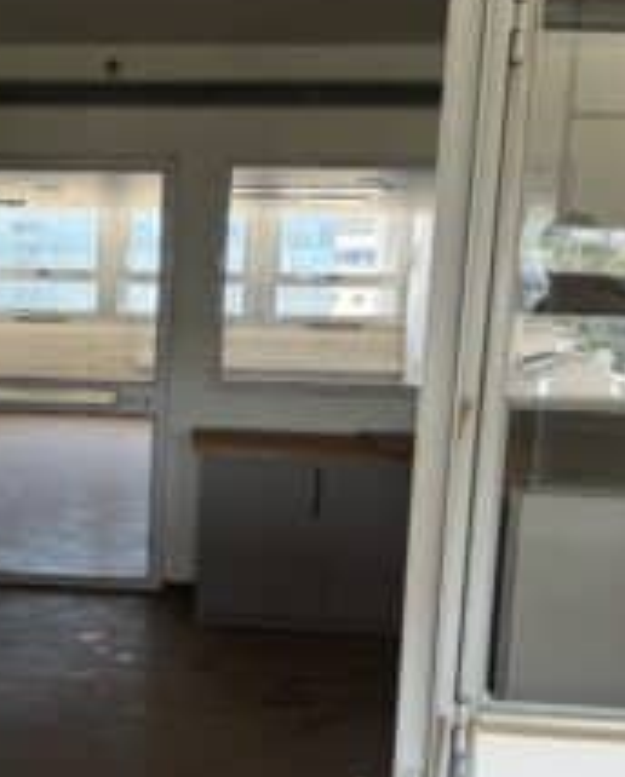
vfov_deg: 36.5
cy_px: 445
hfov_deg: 28.5
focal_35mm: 51
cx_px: 55
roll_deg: -1.4
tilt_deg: -6.9
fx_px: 1176
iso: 64
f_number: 1.78
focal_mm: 6.76
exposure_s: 1/121
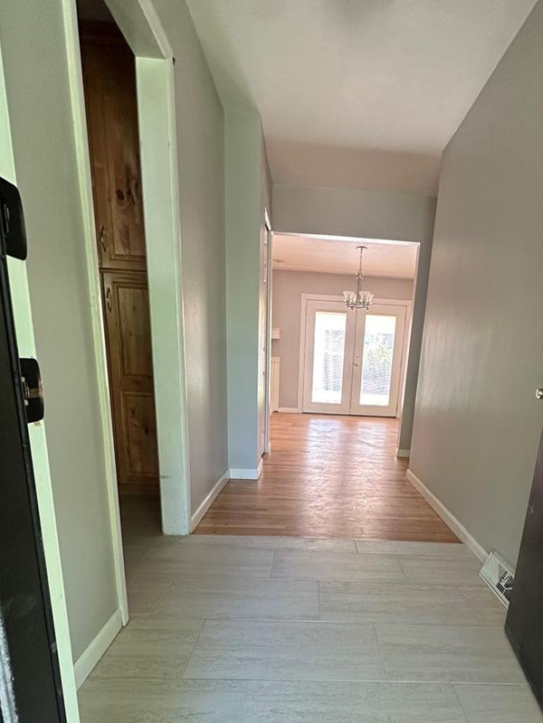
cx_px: 331
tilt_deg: -15.6
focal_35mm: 21
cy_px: 485
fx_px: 439
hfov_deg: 62.8
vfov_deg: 76.3
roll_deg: -4.6
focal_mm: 2.22
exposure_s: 1/99
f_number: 2.2
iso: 160
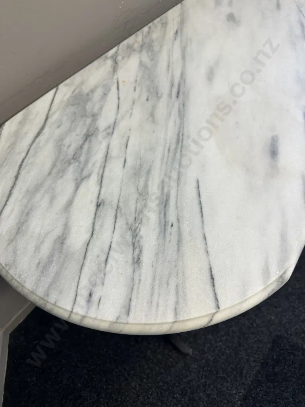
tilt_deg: -53.4
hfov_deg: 56.8
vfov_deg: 71.6
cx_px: 152
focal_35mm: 24
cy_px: 204
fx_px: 282
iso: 100
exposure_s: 1/100
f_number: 1.78
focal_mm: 6.86
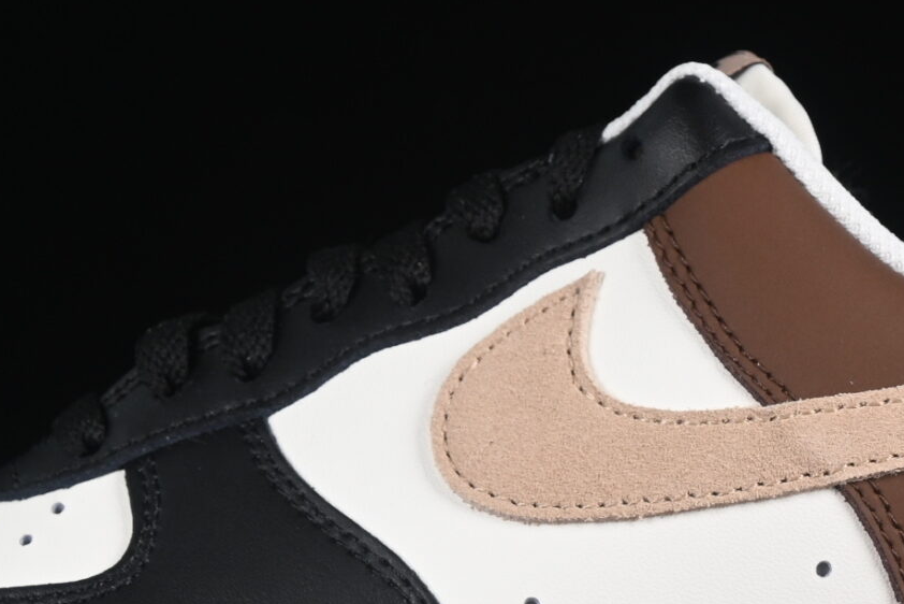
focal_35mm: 228
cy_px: 389
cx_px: 501
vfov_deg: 6.0
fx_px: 5727
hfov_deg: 9.0
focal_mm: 50
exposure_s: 1/60
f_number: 7.1
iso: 160
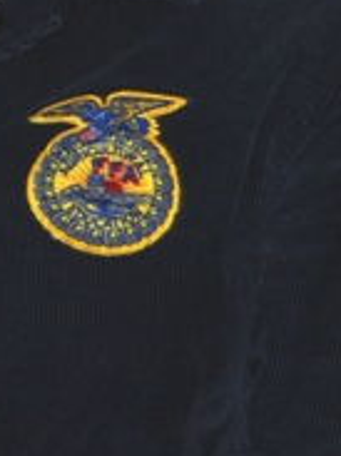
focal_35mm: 799
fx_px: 10506
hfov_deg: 1.9
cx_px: -85
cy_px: 2
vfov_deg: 2.5
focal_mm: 135
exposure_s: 1/60
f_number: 5.6
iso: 220
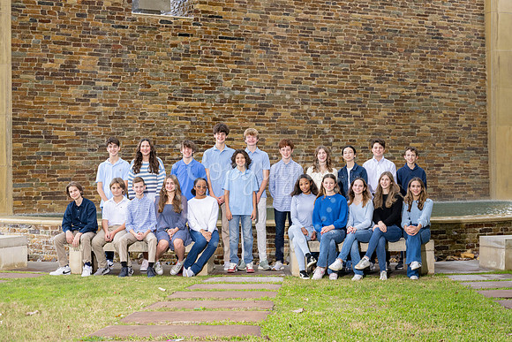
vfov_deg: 19.5
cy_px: 171
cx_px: 256
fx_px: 996
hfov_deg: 28.8
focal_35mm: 70
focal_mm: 70
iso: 800
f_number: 8
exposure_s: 1/200
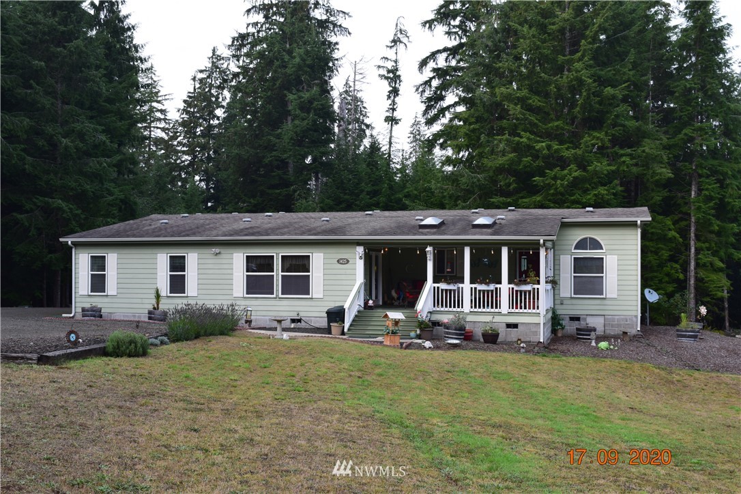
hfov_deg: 47.9
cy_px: 247
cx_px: 370
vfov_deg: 33.0
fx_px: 834
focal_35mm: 40
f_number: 8
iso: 400
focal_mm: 27
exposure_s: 1/80
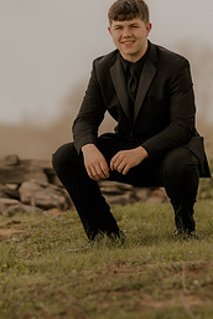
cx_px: 136
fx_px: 1965
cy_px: 61
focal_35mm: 222
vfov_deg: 9.2
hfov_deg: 6.2
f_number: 1.4
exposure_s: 1/2500
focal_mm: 85
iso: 160
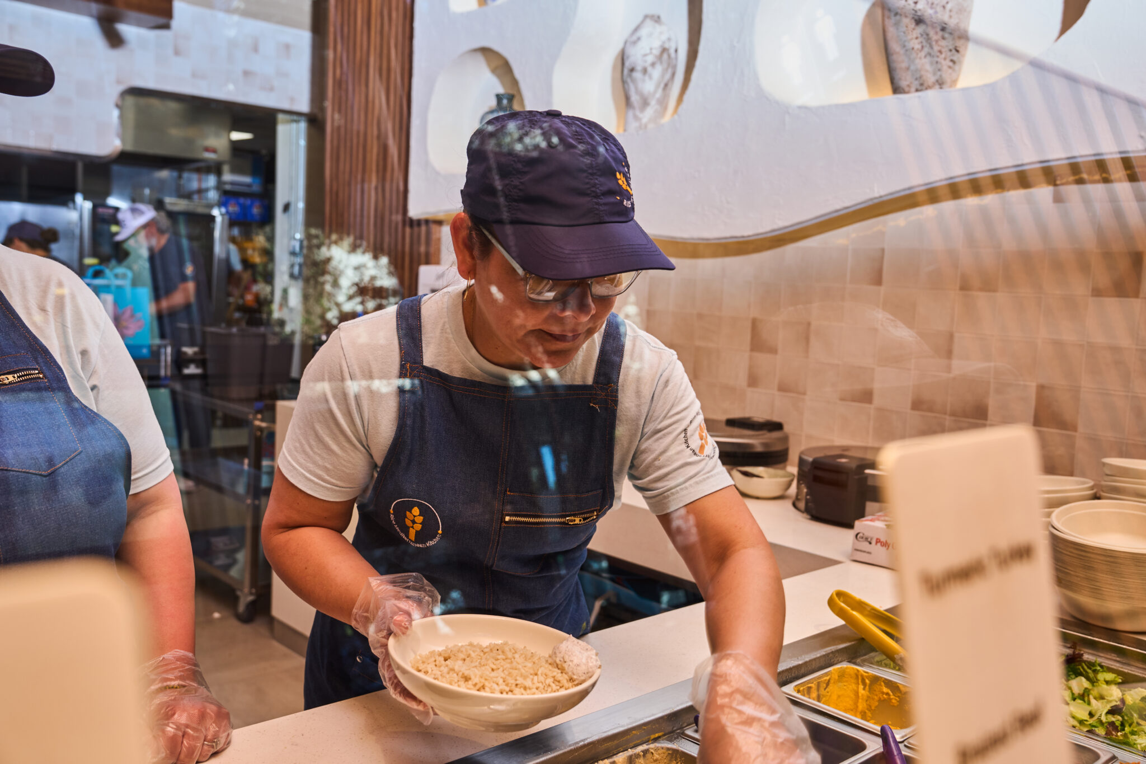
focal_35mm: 33
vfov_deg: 40.0
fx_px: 1050
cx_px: 573
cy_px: 382
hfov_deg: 57.2
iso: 500
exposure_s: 1/125
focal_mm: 33
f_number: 5
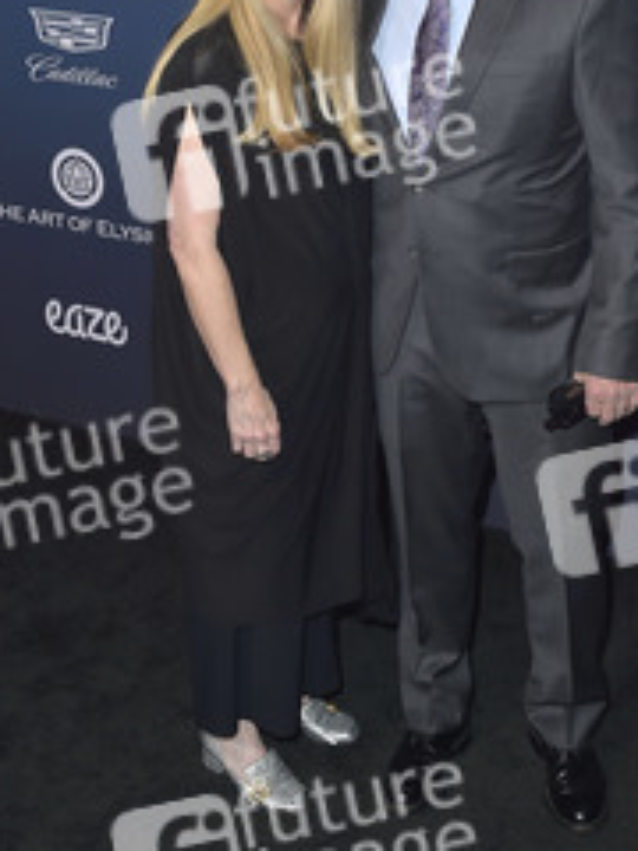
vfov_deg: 34.2
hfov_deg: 26.0
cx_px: 399
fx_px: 1376
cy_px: 316
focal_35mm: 56
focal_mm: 35
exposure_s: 1/250
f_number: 5.6
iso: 250
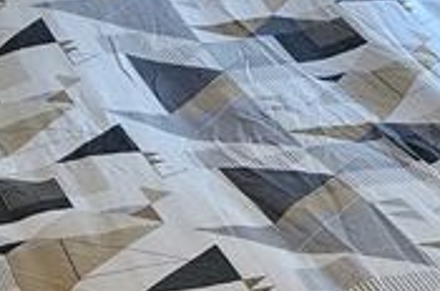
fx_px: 1671
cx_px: 533
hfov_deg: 14.5
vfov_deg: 9.8
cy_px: -53
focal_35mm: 137
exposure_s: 1/180
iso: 125
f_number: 1.8
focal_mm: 5.4
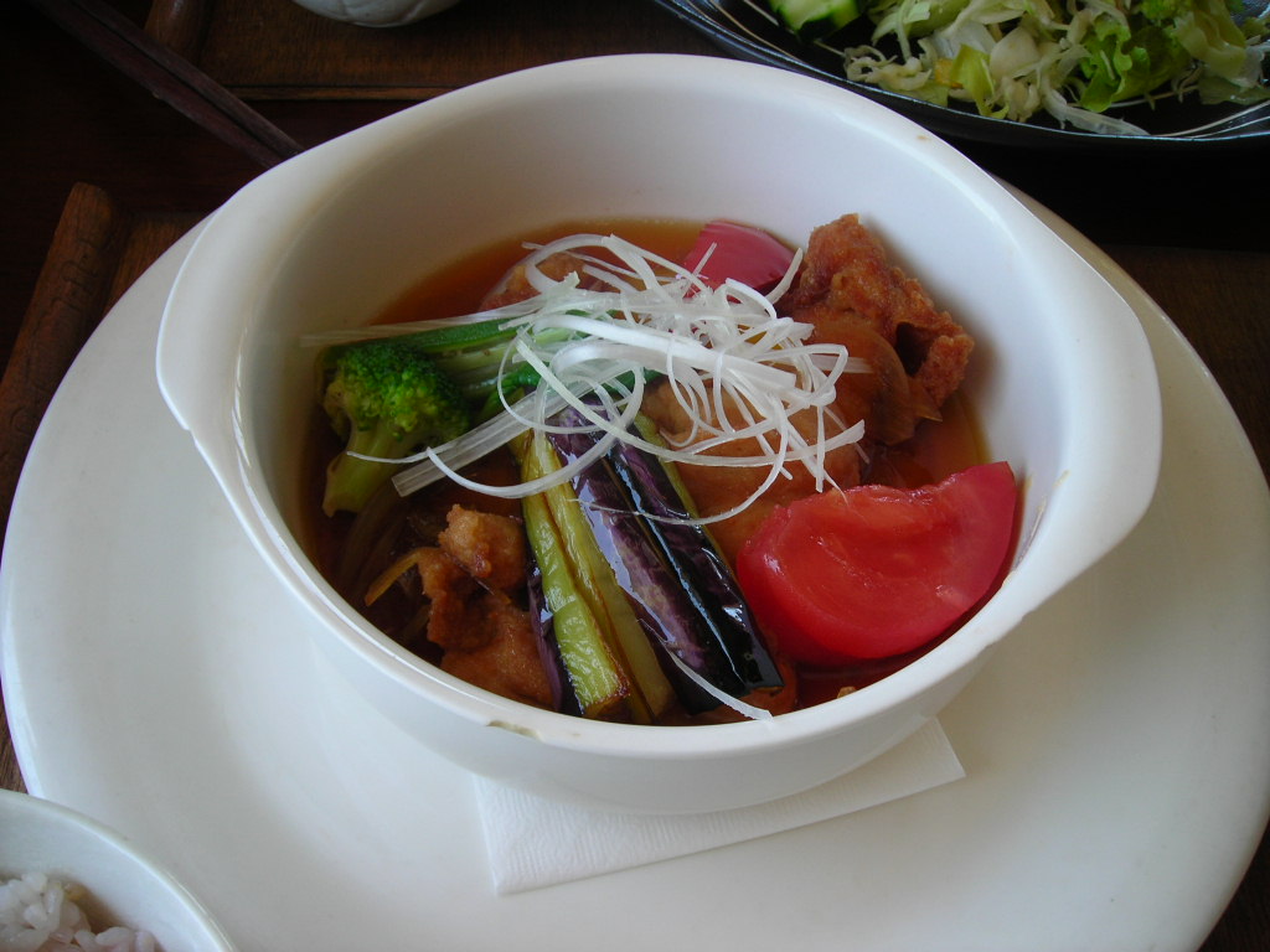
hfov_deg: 49.0
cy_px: 476
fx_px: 1394
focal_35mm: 38
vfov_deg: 37.7
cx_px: 635
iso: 50
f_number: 3.2
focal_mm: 6.3
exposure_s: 1/49.5
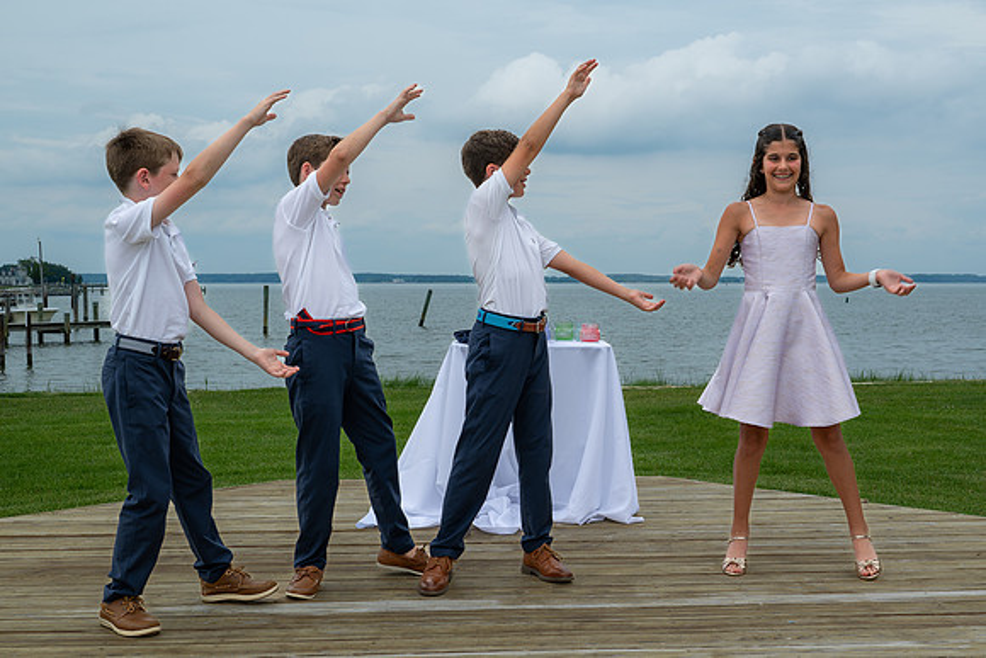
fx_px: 1266
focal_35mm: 46
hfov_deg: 42.4
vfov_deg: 29.1
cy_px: 312
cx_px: 580
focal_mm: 35
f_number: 8
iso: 64
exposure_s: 1/250
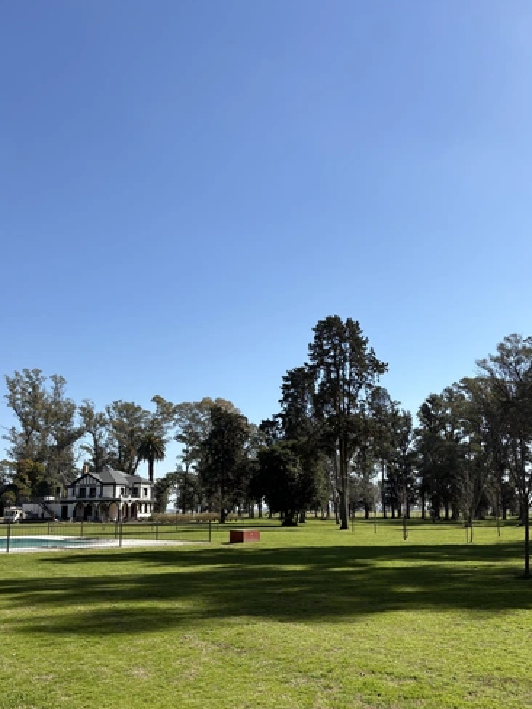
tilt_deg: +10.4
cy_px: 404
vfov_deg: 56.6
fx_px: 656
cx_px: 275
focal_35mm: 32
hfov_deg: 44.2
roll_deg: +0.1
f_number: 1.6
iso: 50
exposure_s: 1/2985
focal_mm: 5.96
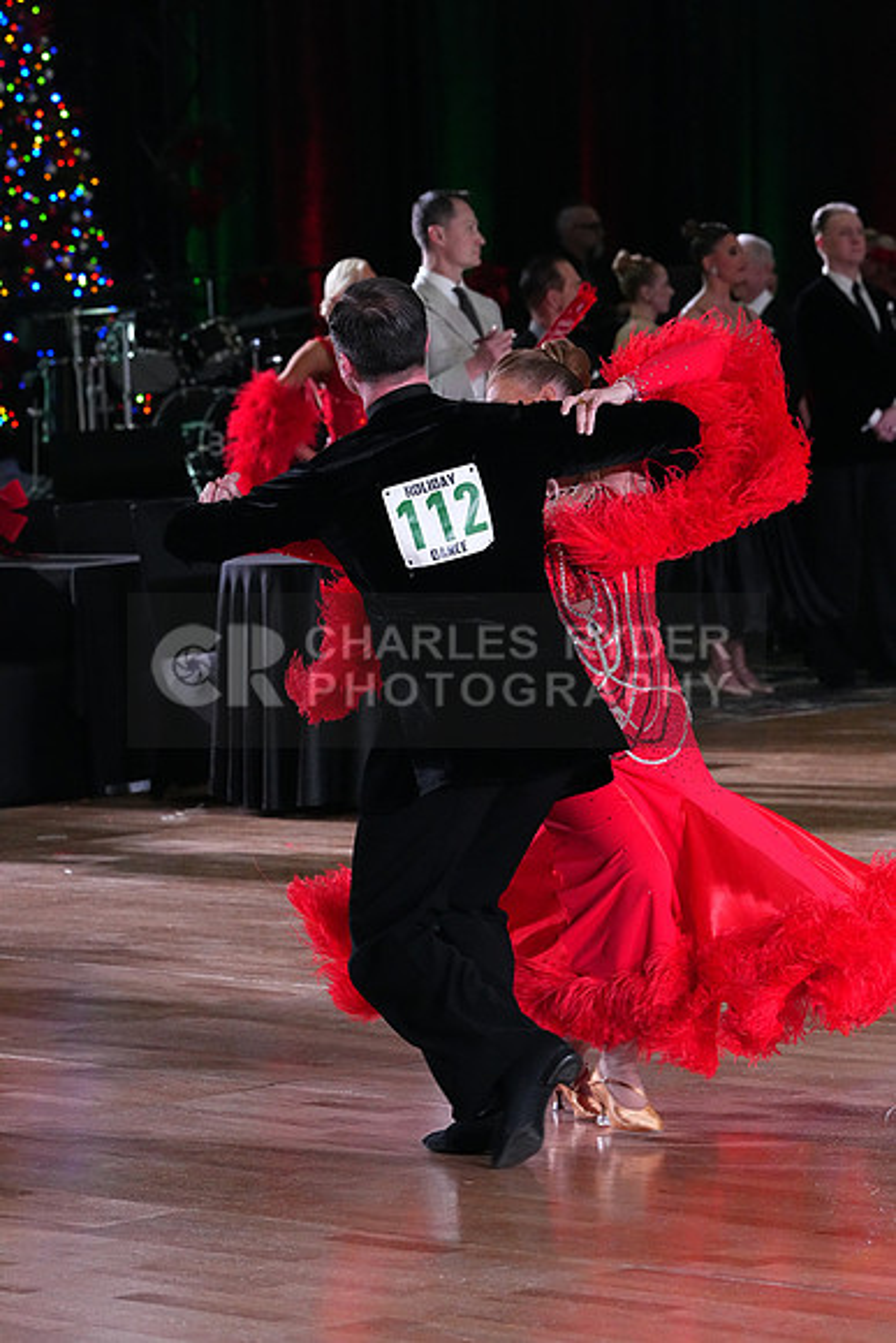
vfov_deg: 13.2
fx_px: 5820
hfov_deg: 8.8
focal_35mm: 156
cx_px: 448
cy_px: 672
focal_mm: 156
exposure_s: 1/400
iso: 10000
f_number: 7.1
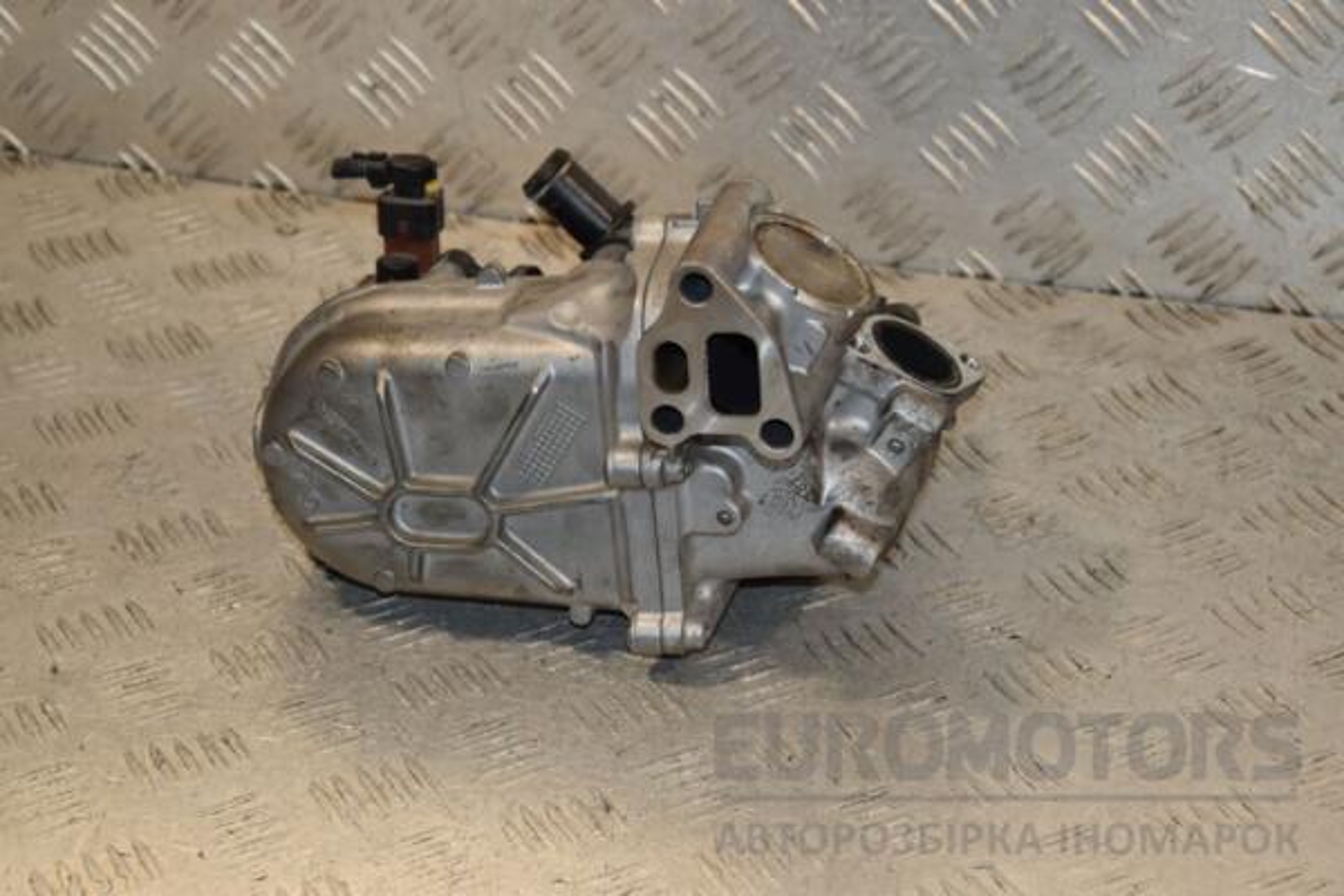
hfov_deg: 23.4
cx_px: 672
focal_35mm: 87
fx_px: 3248
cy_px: 448
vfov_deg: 15.7
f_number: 6.3
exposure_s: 1/200
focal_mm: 58
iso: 800
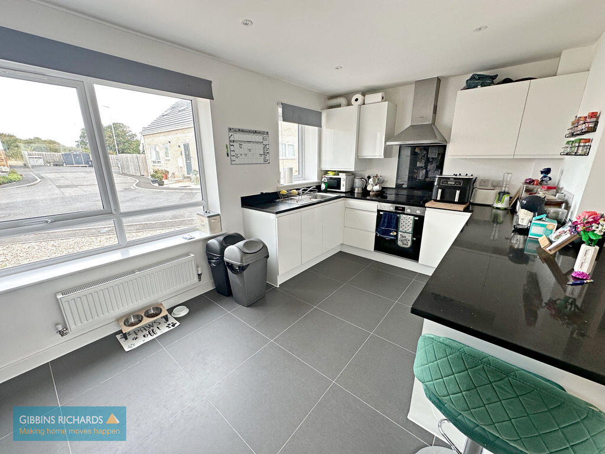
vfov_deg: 85.7
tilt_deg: -16.0
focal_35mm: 14
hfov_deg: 102.1
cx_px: 302
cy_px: 227
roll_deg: +0.8
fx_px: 245
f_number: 2.2
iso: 64
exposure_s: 1/99
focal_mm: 2.22
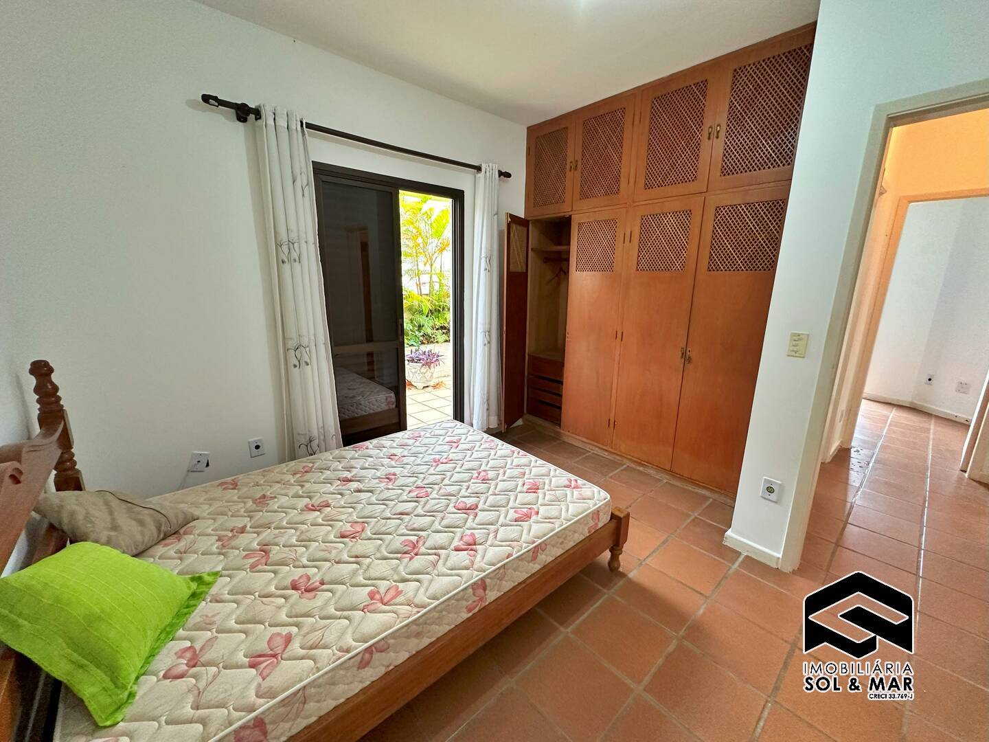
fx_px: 400
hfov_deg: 102.1
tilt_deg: -12.4
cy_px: 371
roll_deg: -0.7
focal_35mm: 14
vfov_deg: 85.7
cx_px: 494
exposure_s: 1/120
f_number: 2.2
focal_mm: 2.22
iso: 250
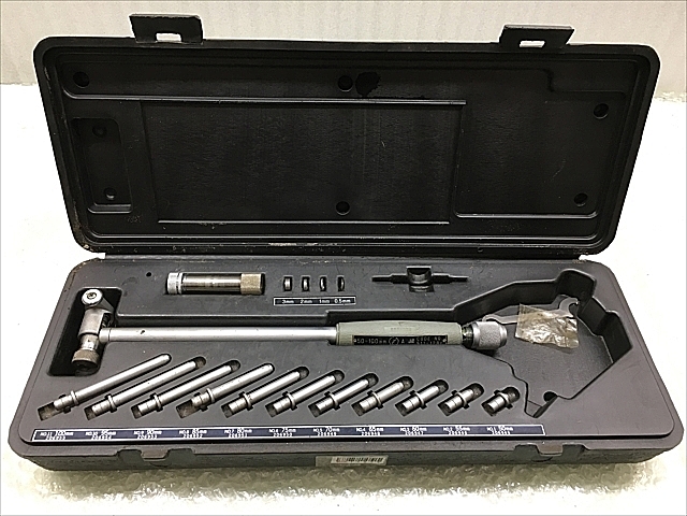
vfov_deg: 48.2
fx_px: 576
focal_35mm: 29
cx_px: 344
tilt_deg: -47.6
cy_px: 258
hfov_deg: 61.7
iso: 40
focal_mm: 4.15
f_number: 2.2
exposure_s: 1/33
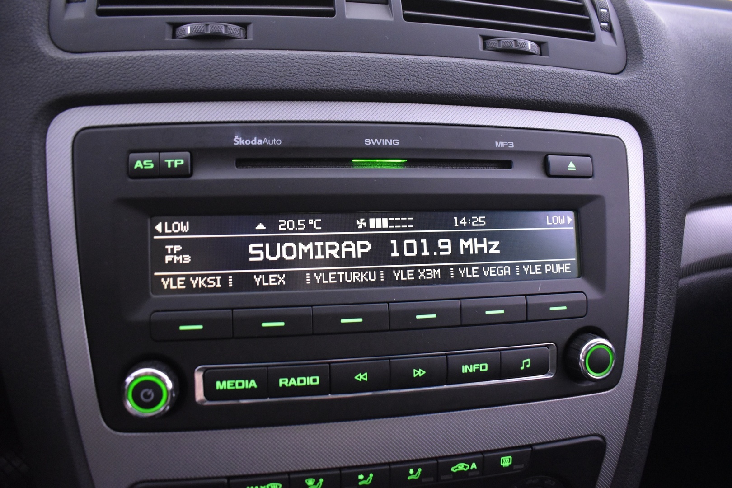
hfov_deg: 67.4
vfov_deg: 47.9
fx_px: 549
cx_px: 366
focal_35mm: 27
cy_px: 244
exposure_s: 1/15
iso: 3200
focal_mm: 18
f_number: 3.5
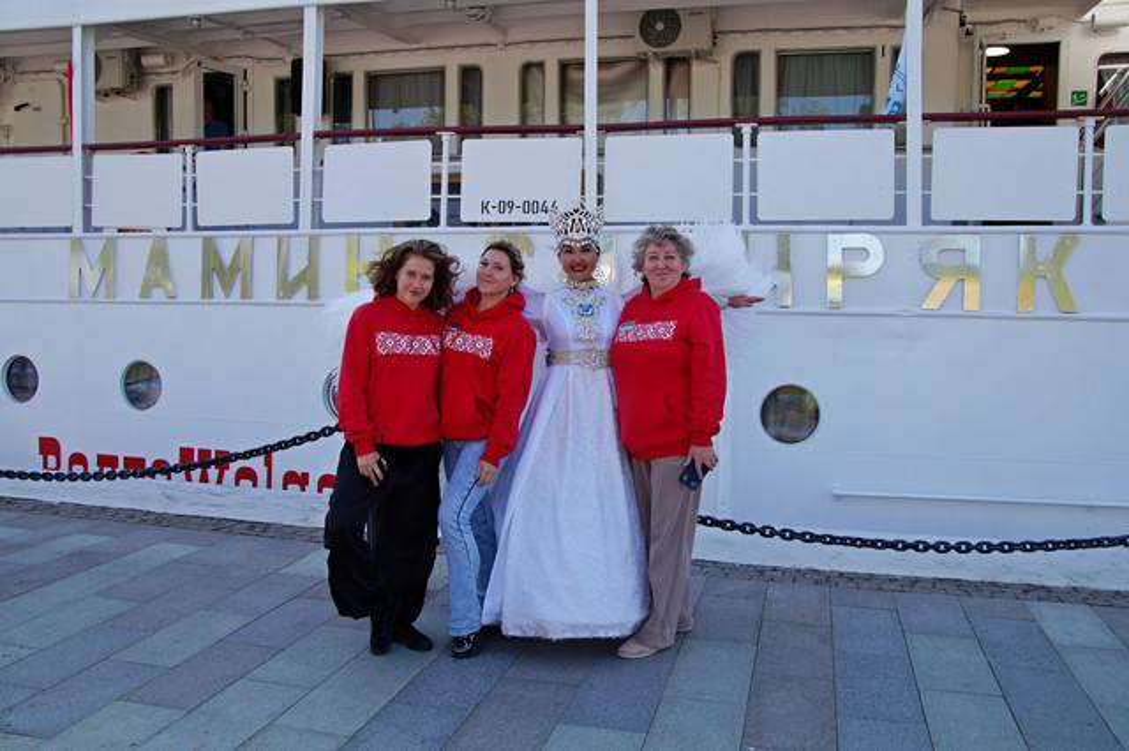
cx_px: 564
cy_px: 376
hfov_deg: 62.0
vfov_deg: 43.6
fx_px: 940
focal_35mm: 30
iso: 100
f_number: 8
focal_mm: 20
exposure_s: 1/125
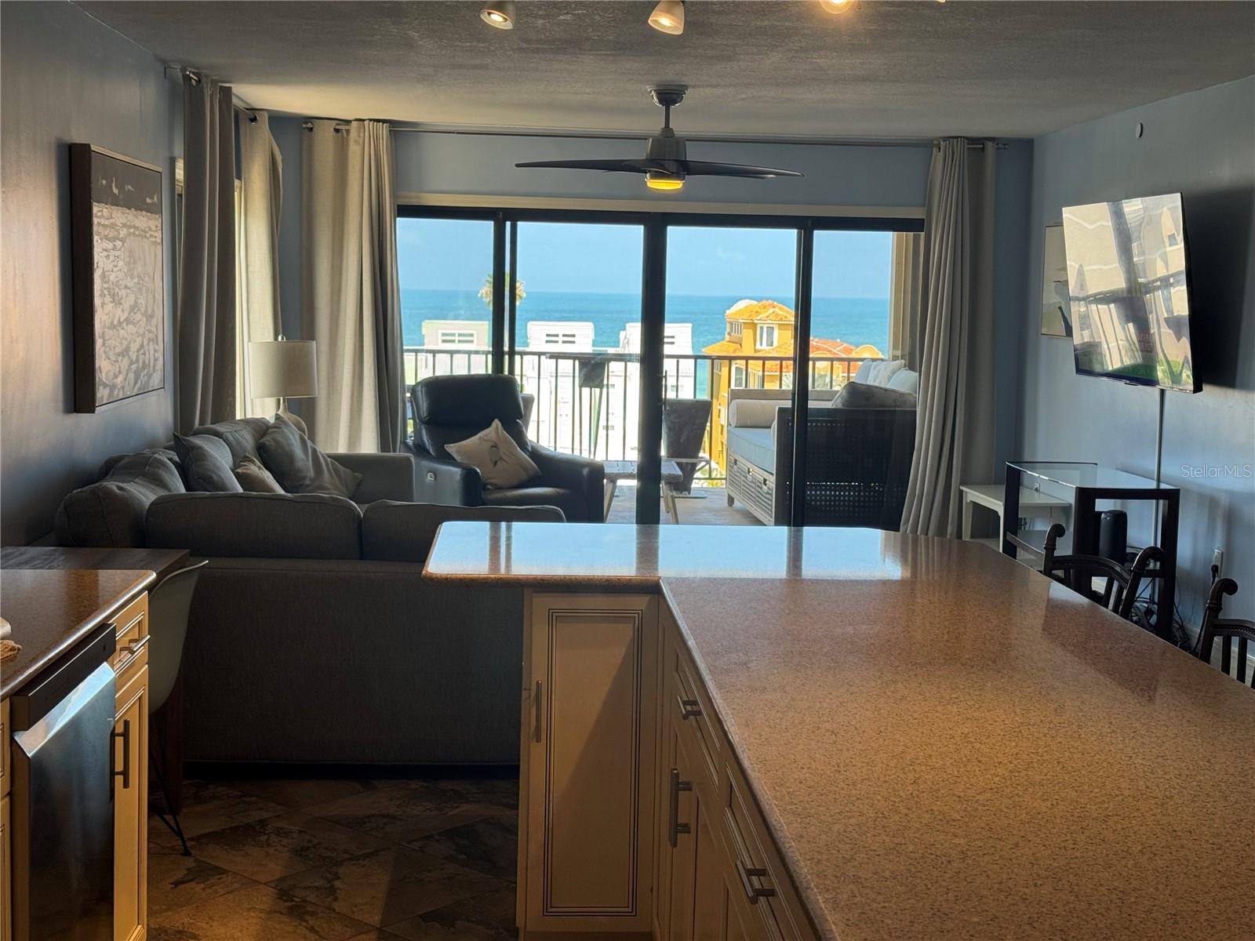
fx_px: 1740
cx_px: 628
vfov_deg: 30.3
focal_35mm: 48
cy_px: 470
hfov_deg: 39.7
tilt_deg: -6.9
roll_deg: -1.5
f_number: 1.78
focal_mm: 6.76
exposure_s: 1/151
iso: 50
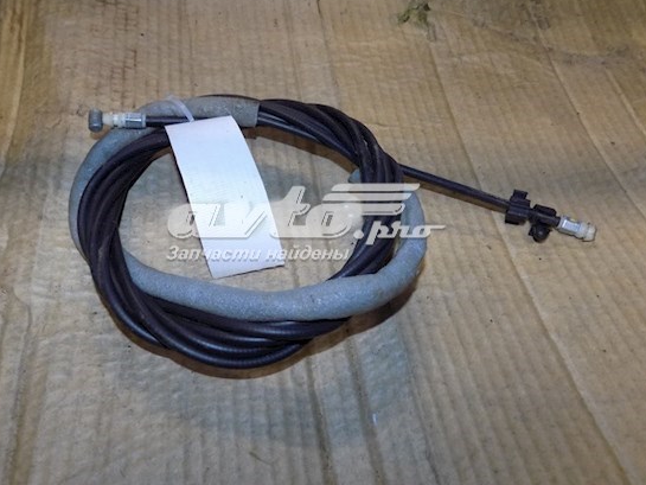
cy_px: 219
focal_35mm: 27
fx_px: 504
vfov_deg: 51.3
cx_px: 302
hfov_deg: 65.2
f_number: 3.1
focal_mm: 4
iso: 200
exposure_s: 1/30
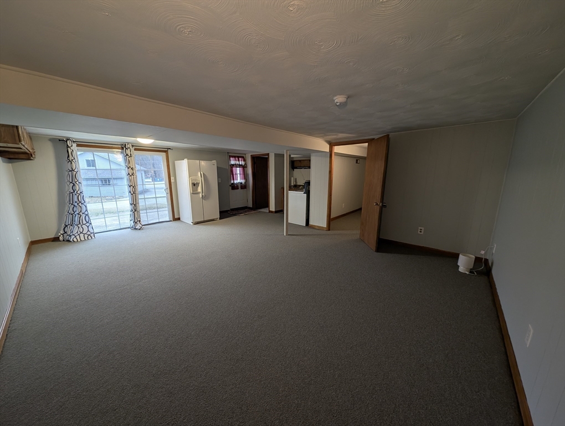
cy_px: 213
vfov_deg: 94.6
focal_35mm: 12
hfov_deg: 110.5
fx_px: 196
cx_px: 282
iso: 80
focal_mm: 2.23
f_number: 1.95
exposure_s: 1/24
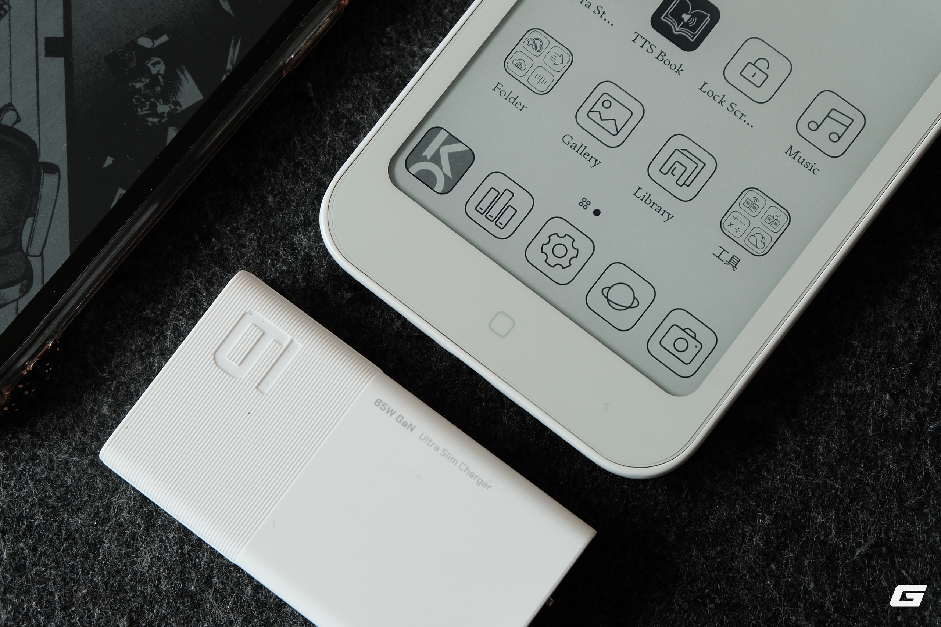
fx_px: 1960
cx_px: 470
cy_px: 314
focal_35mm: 75
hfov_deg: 27.0
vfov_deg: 18.2
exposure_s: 1/85
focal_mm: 50
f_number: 7.1
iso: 400
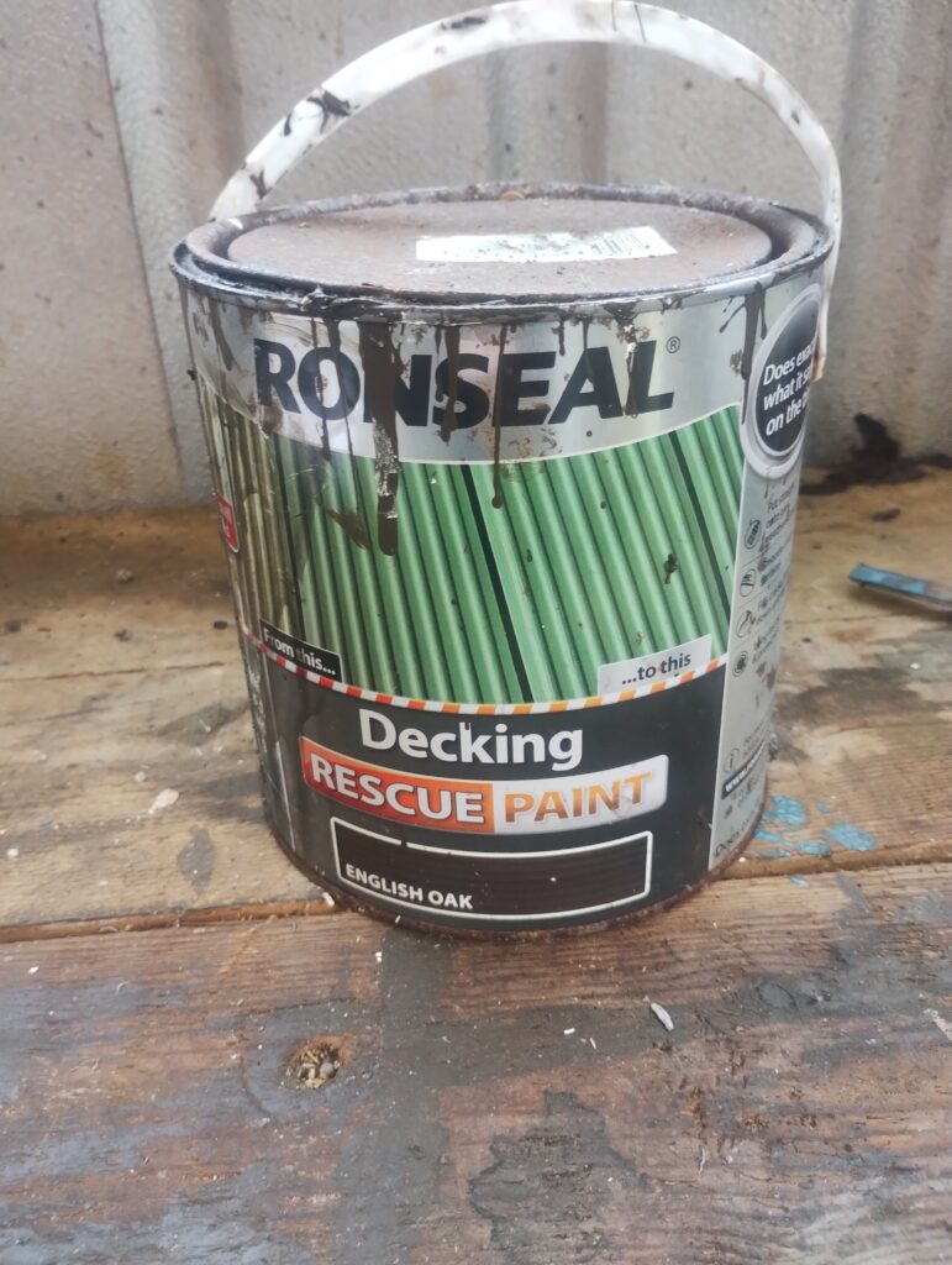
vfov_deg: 63.4
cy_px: 632
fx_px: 1024
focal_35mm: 28
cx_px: 476
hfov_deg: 49.9
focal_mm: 4.27
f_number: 1.8
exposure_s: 1/33.3
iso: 853
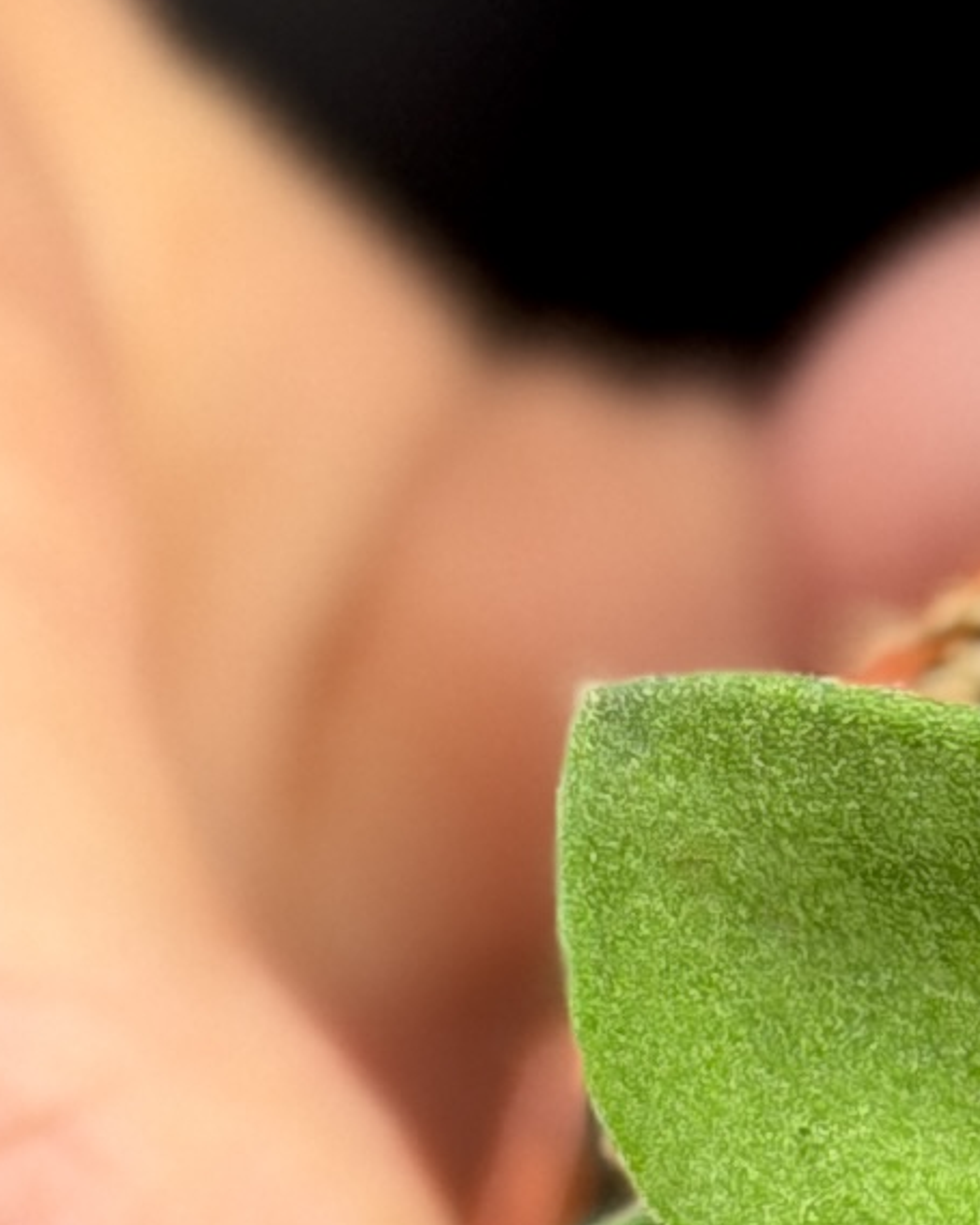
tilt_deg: -30.2
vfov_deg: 5.8
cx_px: 1676
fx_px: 12040
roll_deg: -1.4
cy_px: 276
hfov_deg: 4.6
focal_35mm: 332
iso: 125
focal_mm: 6.76
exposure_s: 1/60
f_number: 1.78
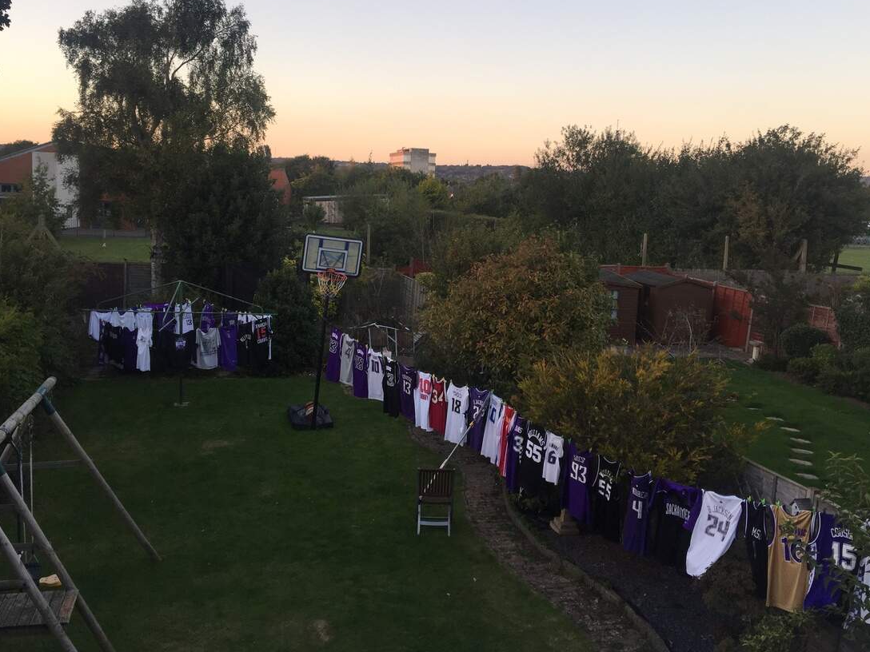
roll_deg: -2.1
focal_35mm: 32
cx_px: 425
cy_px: 308
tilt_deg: -7.3
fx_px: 804
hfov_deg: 56.8
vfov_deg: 44.1
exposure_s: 1/100
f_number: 2.2
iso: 32
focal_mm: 4.15
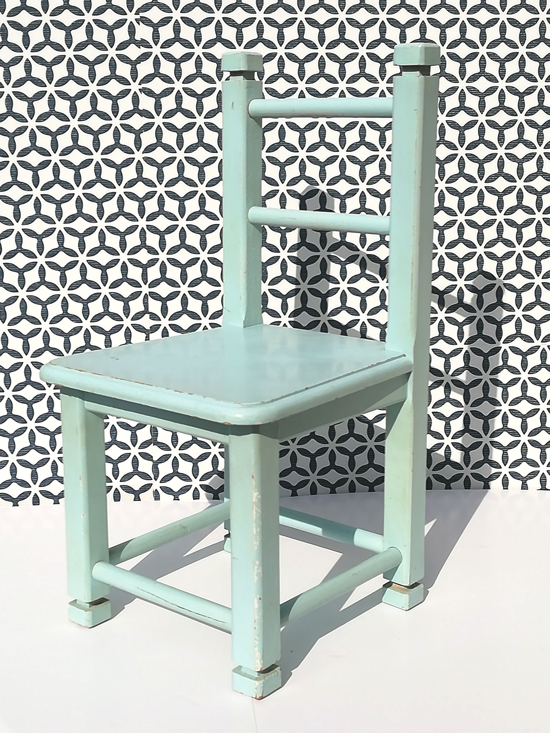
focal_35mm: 53
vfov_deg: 36.2
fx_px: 1123
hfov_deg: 27.5
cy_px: 366
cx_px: 275
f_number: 2.2
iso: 50
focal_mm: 3.83
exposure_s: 1/3731
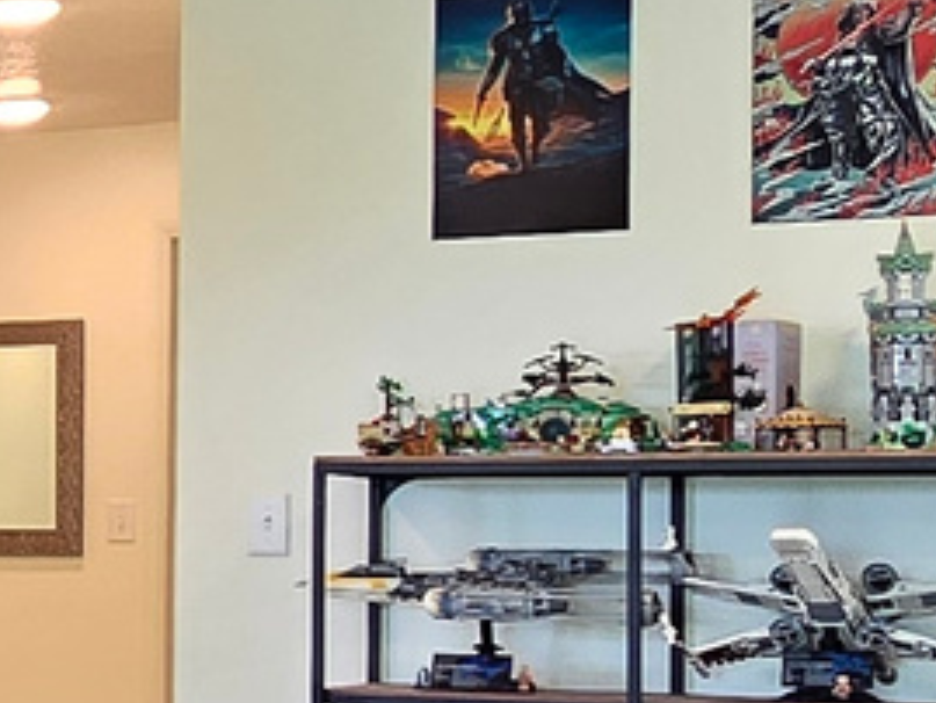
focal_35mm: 99
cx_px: -1020
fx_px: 2678
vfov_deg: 14.9
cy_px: 456
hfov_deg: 15.3
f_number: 2.2
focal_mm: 2.2
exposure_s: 1/60
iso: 100
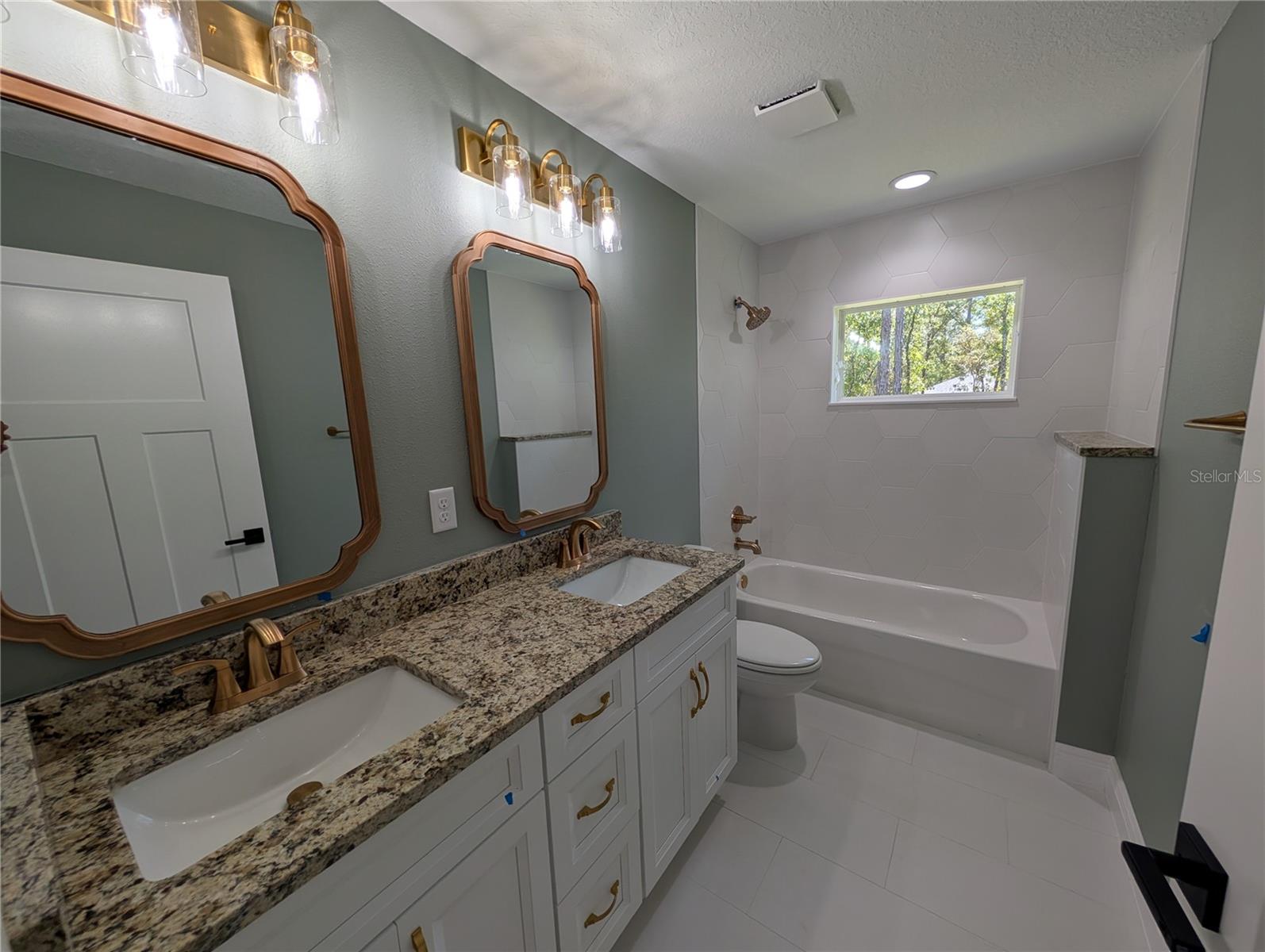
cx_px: 632
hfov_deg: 110.5
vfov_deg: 94.6
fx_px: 439
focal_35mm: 12
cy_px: 476
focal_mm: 2.02
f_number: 1.7
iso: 52
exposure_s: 1/305
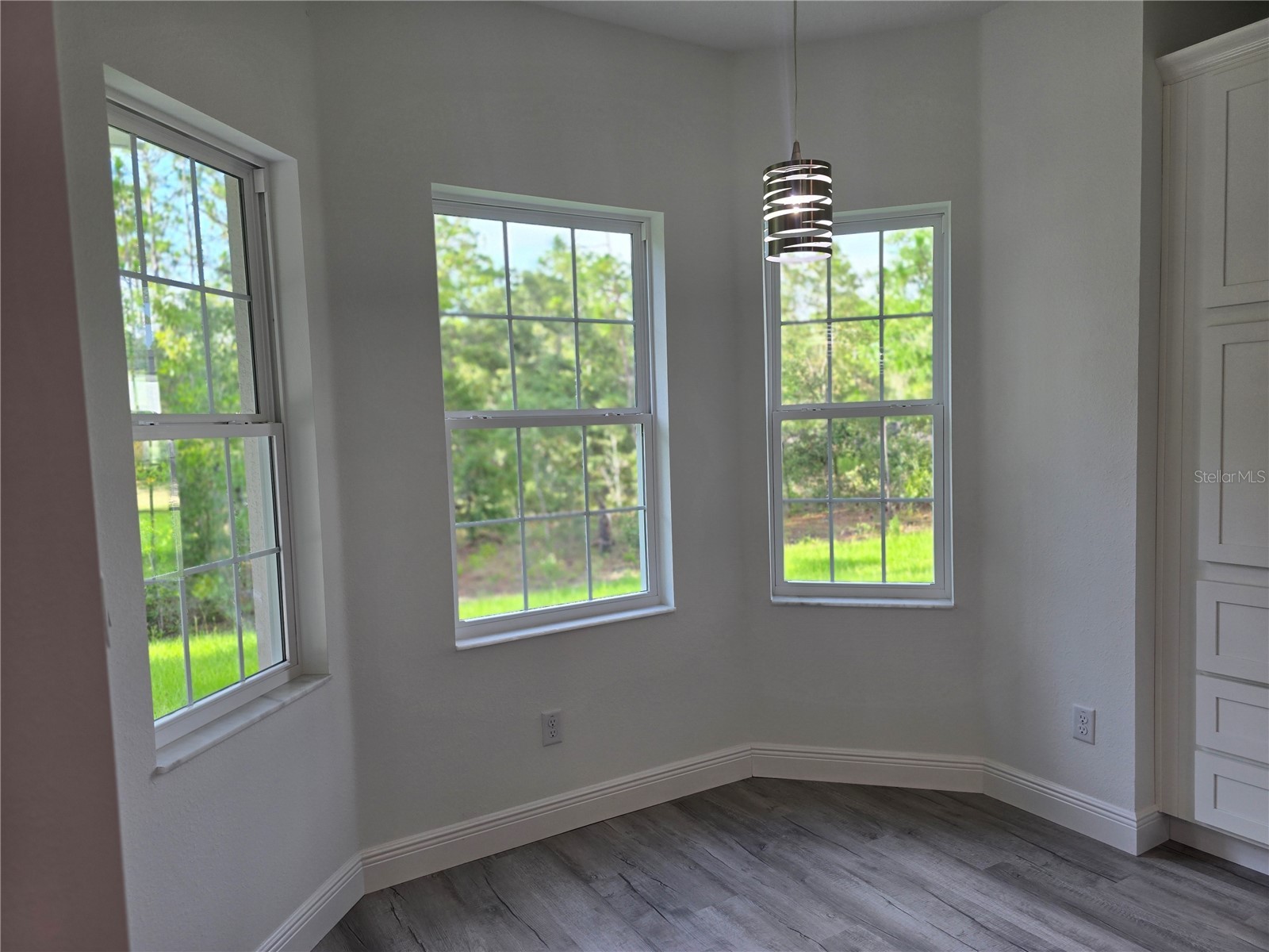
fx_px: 843
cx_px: 634
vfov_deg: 58.9
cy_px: 476
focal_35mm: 23
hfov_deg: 73.9
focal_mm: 6.3
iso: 32
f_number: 1.7
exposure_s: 1/120
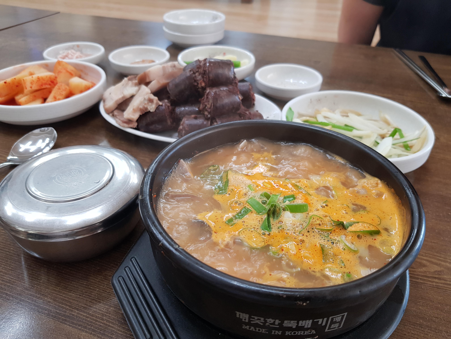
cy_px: 170
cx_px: 226
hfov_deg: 67.3
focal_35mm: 26
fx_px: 339
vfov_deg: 53.1
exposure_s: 1/60
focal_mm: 4.2
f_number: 1.7
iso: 80
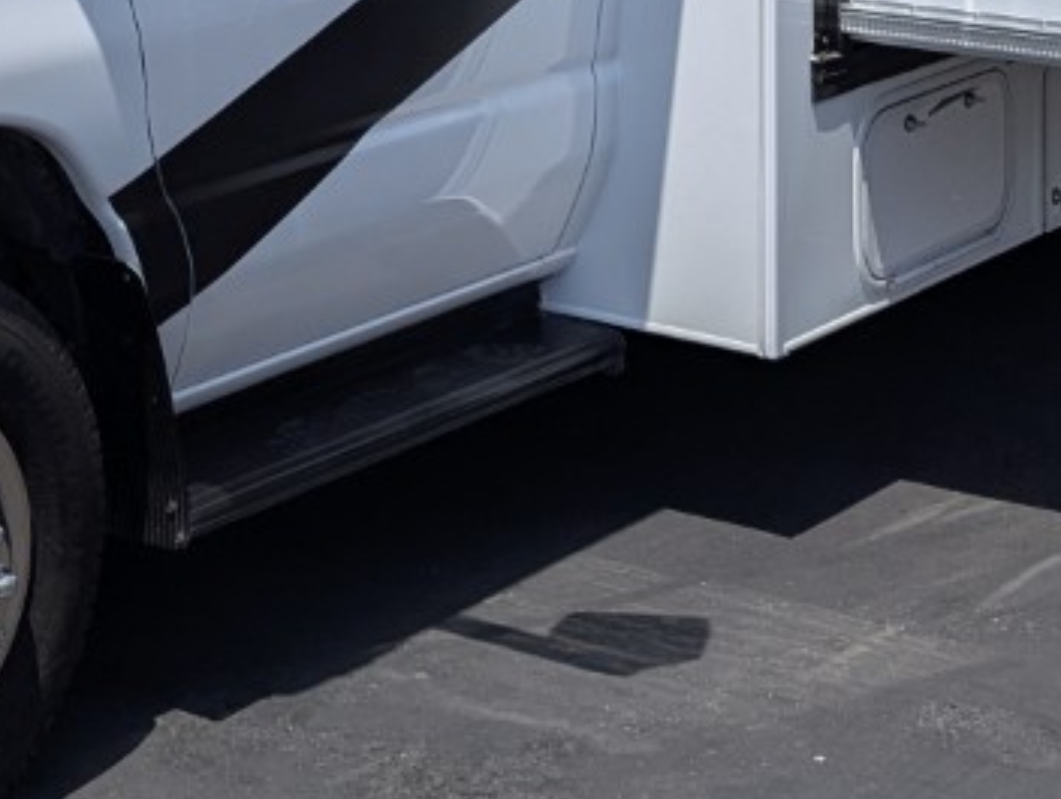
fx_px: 2916
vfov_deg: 14.8
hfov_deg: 20.4
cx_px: 252
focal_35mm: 95
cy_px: -295
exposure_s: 1/5376
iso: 50
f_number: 1.85
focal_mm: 6.81
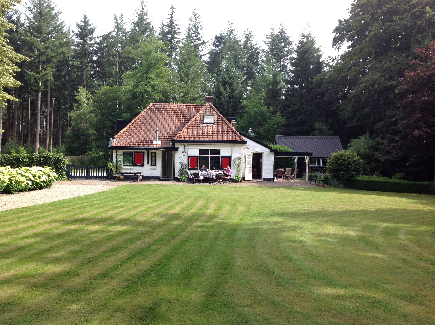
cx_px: 218
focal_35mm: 35
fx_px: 439
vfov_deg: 40.6
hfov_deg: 52.7
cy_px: 162
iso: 50
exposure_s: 1/672
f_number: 2.4
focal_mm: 4.28
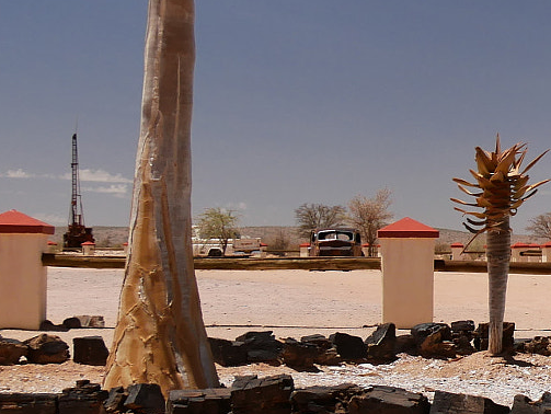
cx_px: 851
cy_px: 252
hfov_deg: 19.0
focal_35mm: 89
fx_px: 1418
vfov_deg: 16.6
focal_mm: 14
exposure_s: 1/500
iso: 200
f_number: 6.3
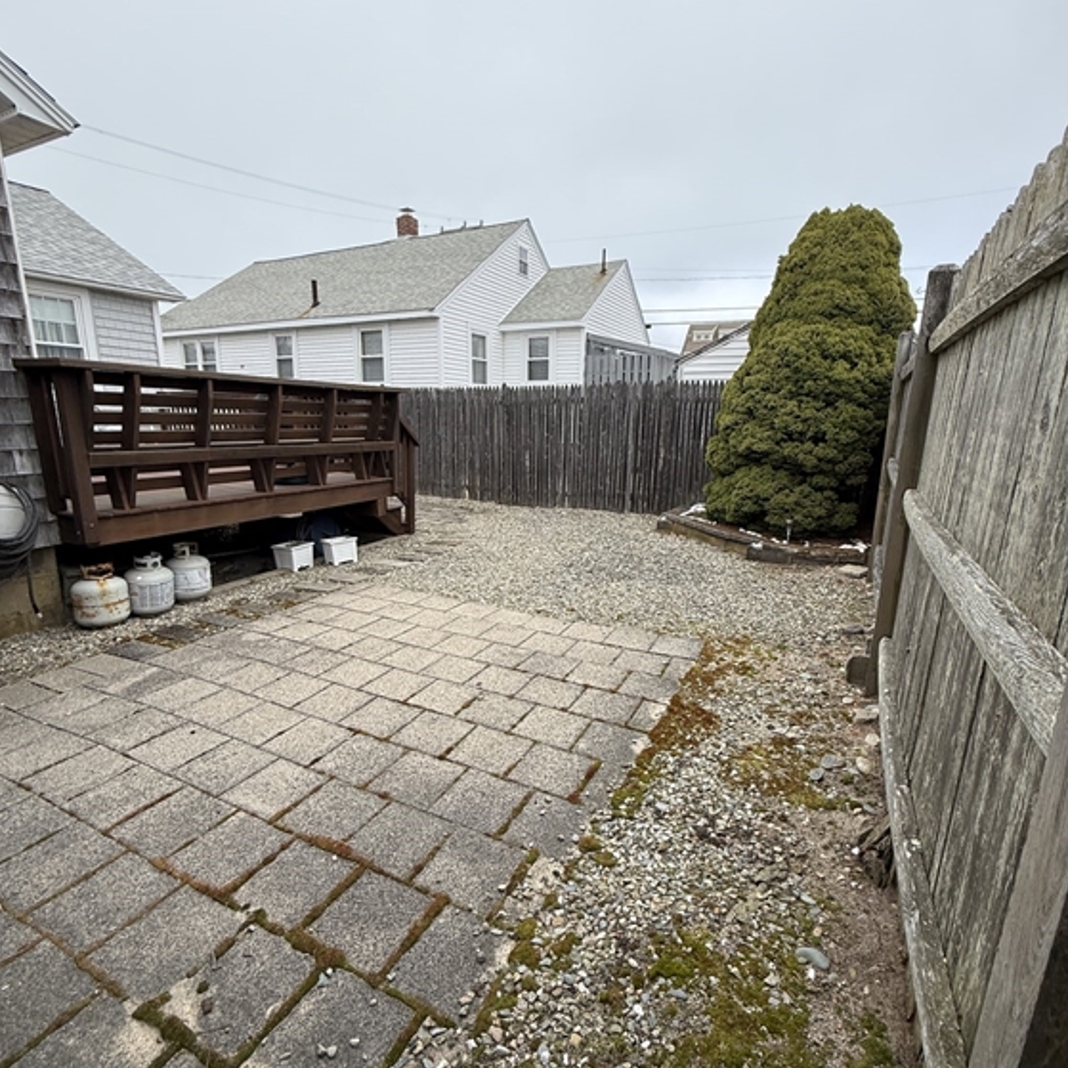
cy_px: 548
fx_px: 593
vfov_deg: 83.9
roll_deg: -0.7
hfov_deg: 84.0
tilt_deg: -10.9
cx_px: 535
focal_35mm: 17
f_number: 2.2
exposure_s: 1/1211
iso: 50
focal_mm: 2.22
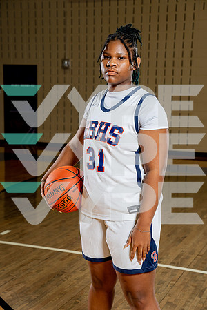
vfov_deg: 32.9
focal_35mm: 61
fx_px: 526
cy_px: 155
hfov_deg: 22.3
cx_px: 104
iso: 400
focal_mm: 61
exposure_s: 1/250
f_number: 5.6
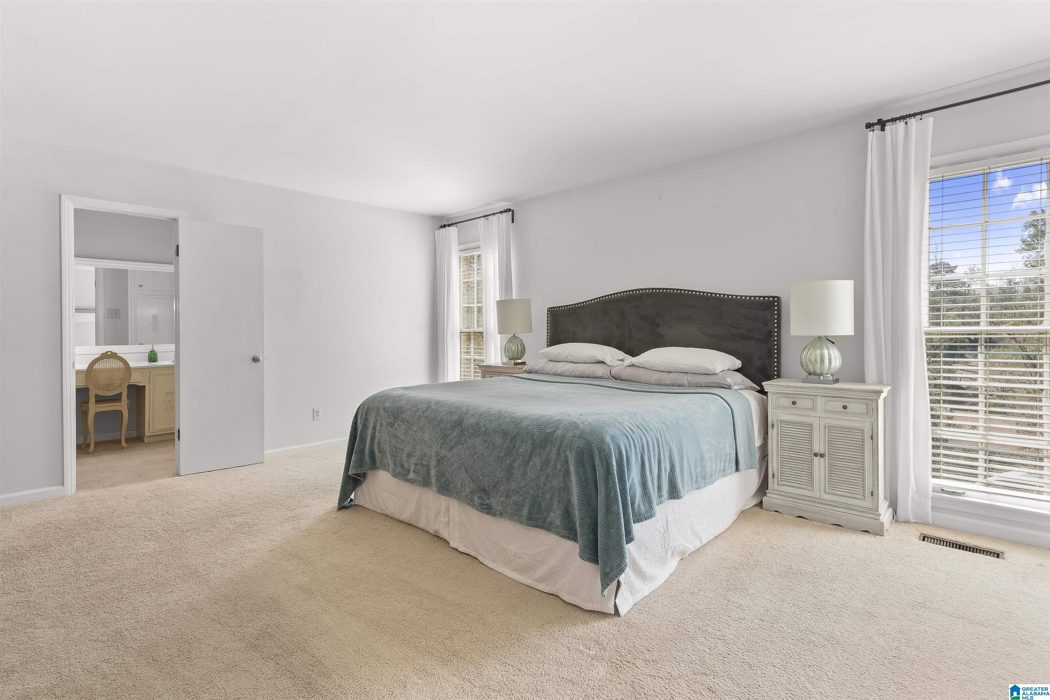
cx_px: 525
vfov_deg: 70.4
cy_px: 350
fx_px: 496
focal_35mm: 17
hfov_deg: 93.3
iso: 320
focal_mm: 17
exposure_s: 1/6
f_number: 9.5
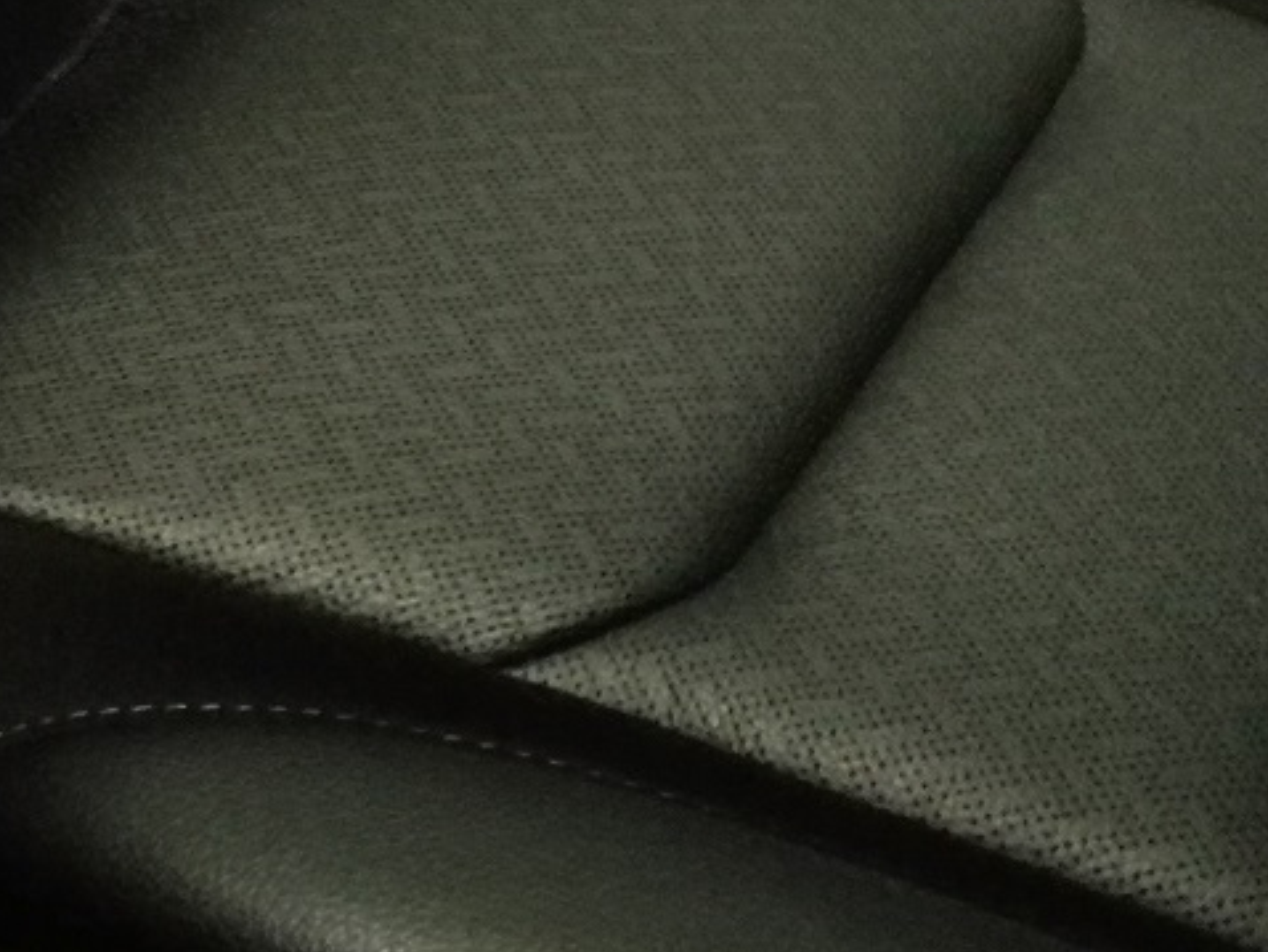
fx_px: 4105
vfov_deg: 12.0
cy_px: -846
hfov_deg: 16.8
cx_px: -225
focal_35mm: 112
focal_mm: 3.95
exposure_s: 1/4
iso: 1250
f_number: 2.2
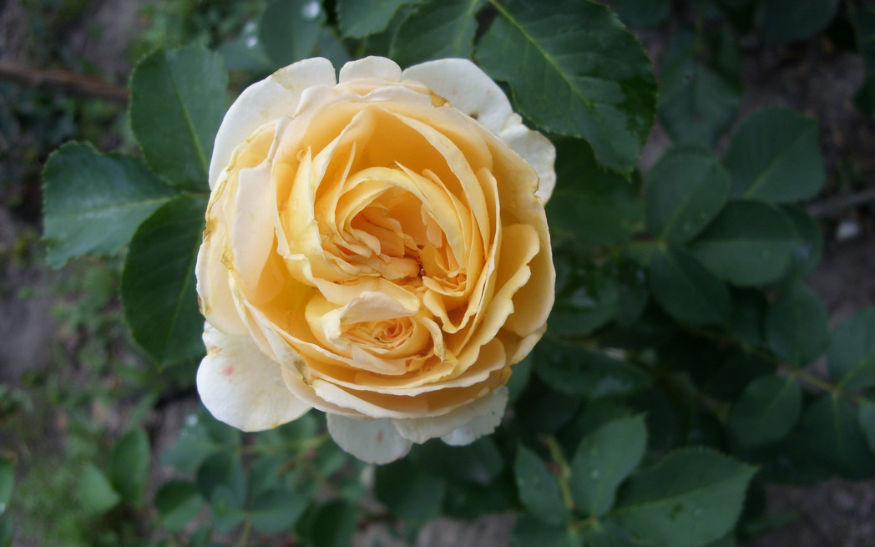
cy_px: 309
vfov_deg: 31.2
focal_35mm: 41
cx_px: 433
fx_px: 978
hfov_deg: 48.2
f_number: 2.8
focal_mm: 6.3
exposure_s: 1/309
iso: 50
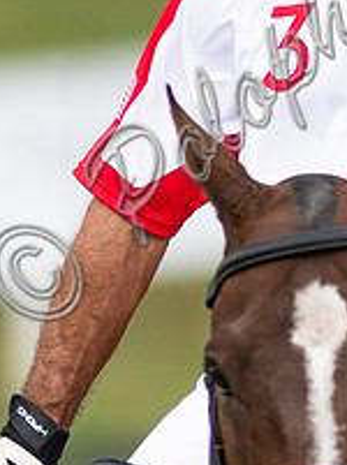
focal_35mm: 2021
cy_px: -170
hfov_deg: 0.7
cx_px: 265
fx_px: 27099
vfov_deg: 1.0
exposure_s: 1/4000
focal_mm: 300
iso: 250
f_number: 2.8
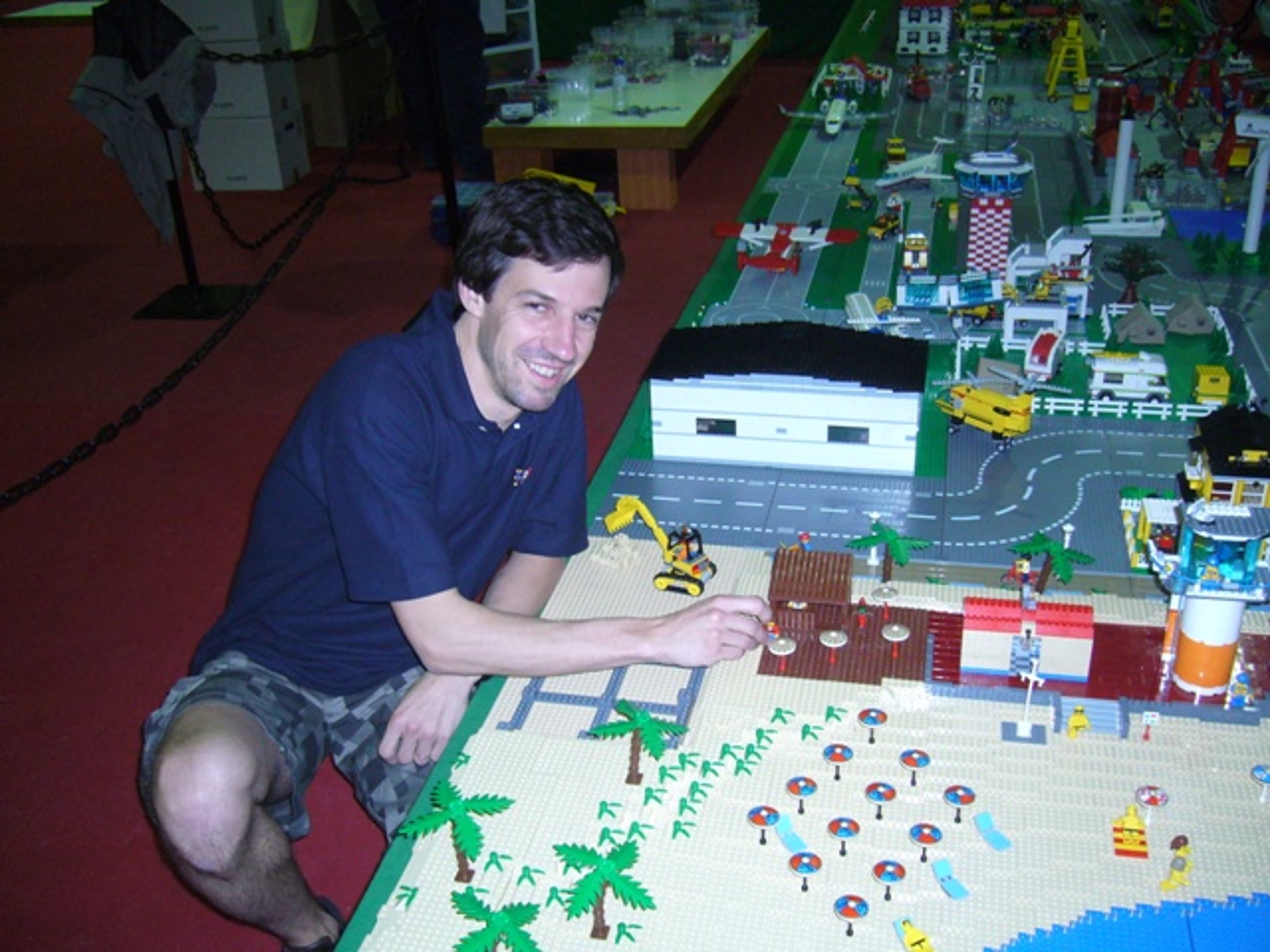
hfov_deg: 52.6
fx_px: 1284
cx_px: 635
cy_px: 476
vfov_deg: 40.7
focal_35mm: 35
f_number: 2.8
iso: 200
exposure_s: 1/30
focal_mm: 5.8
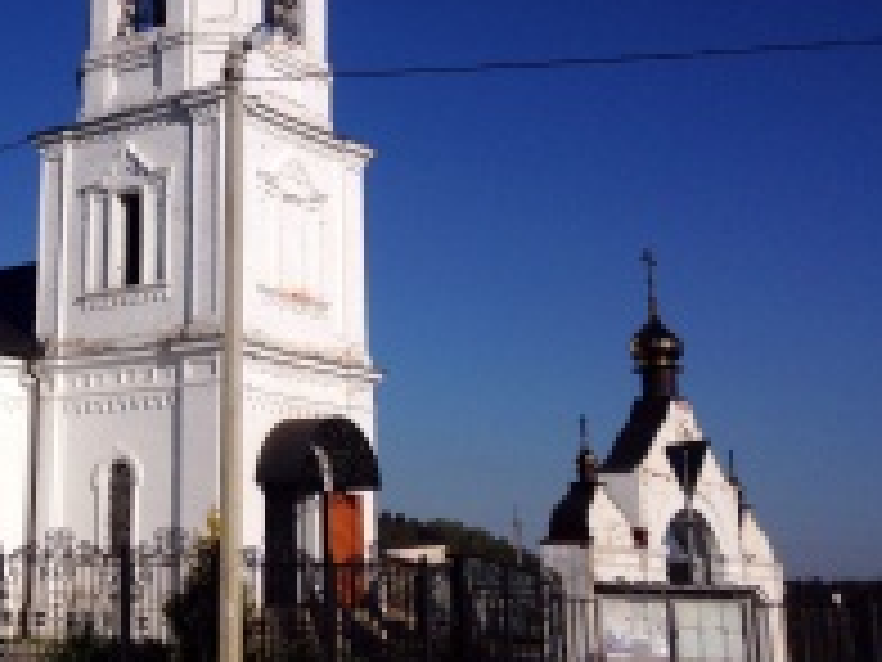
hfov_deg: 31.4
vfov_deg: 24.7
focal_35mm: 59
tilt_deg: +14.2
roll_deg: -1.4
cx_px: 112
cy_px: 209
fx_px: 1503
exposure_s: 1/4926
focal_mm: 4.12
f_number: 2.4
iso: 50
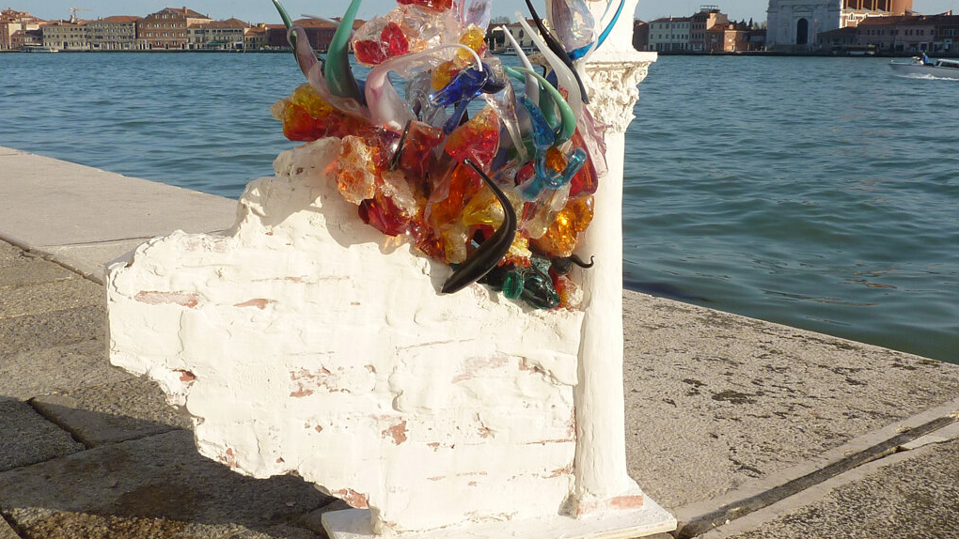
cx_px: 476
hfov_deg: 50.5
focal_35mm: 40
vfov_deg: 29.7
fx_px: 1017
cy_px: 243
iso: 80
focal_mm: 4.1
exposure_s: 1/500
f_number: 4.5
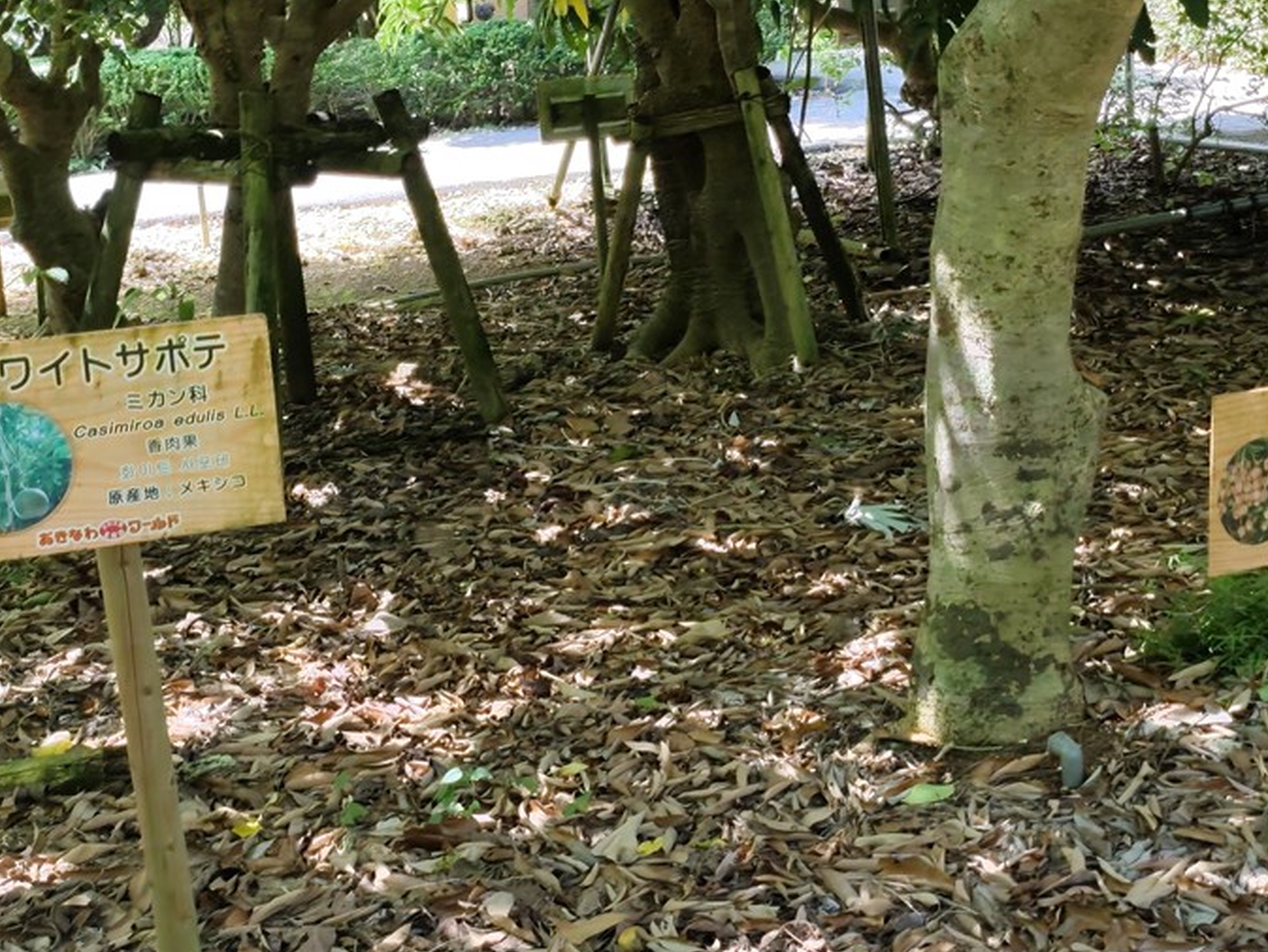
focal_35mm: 70
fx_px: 2565
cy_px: 402
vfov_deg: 21.0
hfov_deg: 27.7
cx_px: 793
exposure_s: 1/400
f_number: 1.7
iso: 200
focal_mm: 6.07
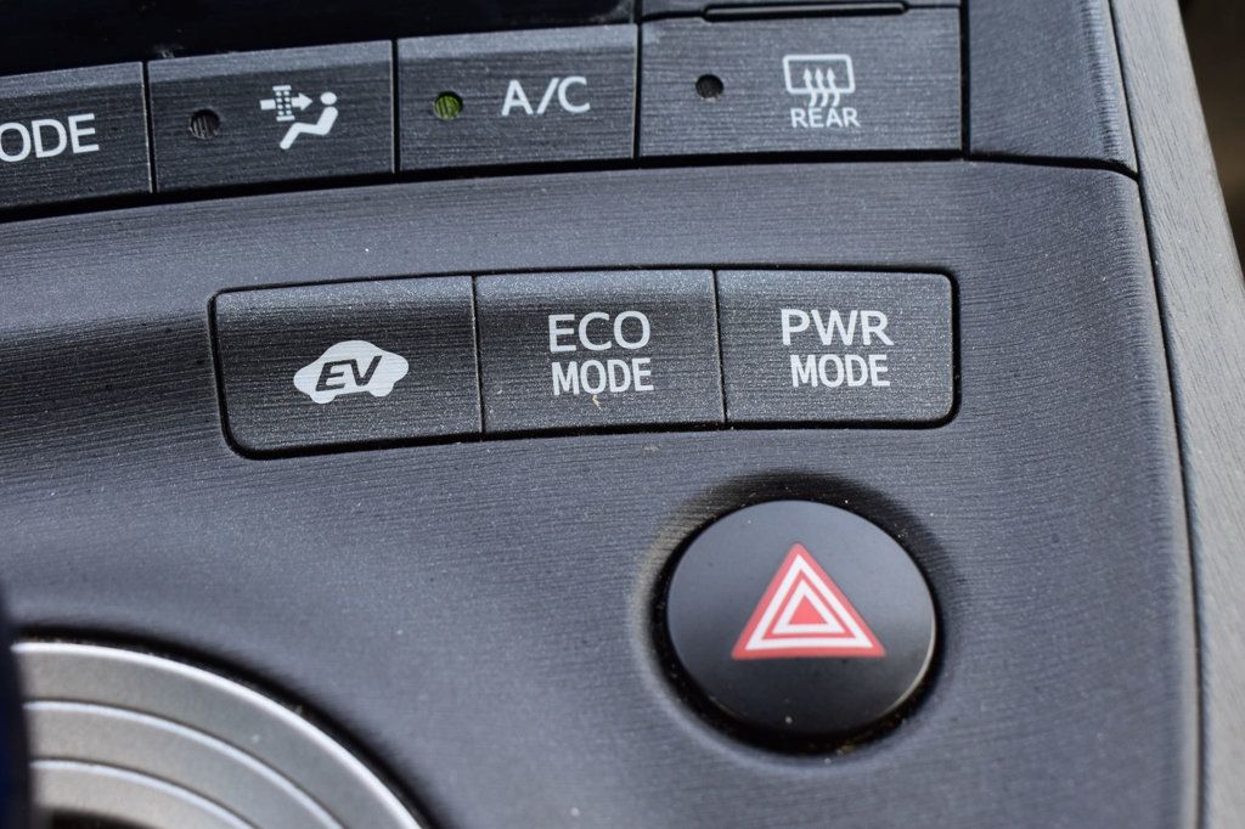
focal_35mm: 52
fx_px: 1815
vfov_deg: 25.7
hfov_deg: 37.9
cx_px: 622
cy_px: 414
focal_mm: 35
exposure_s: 1/100
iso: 400
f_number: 9
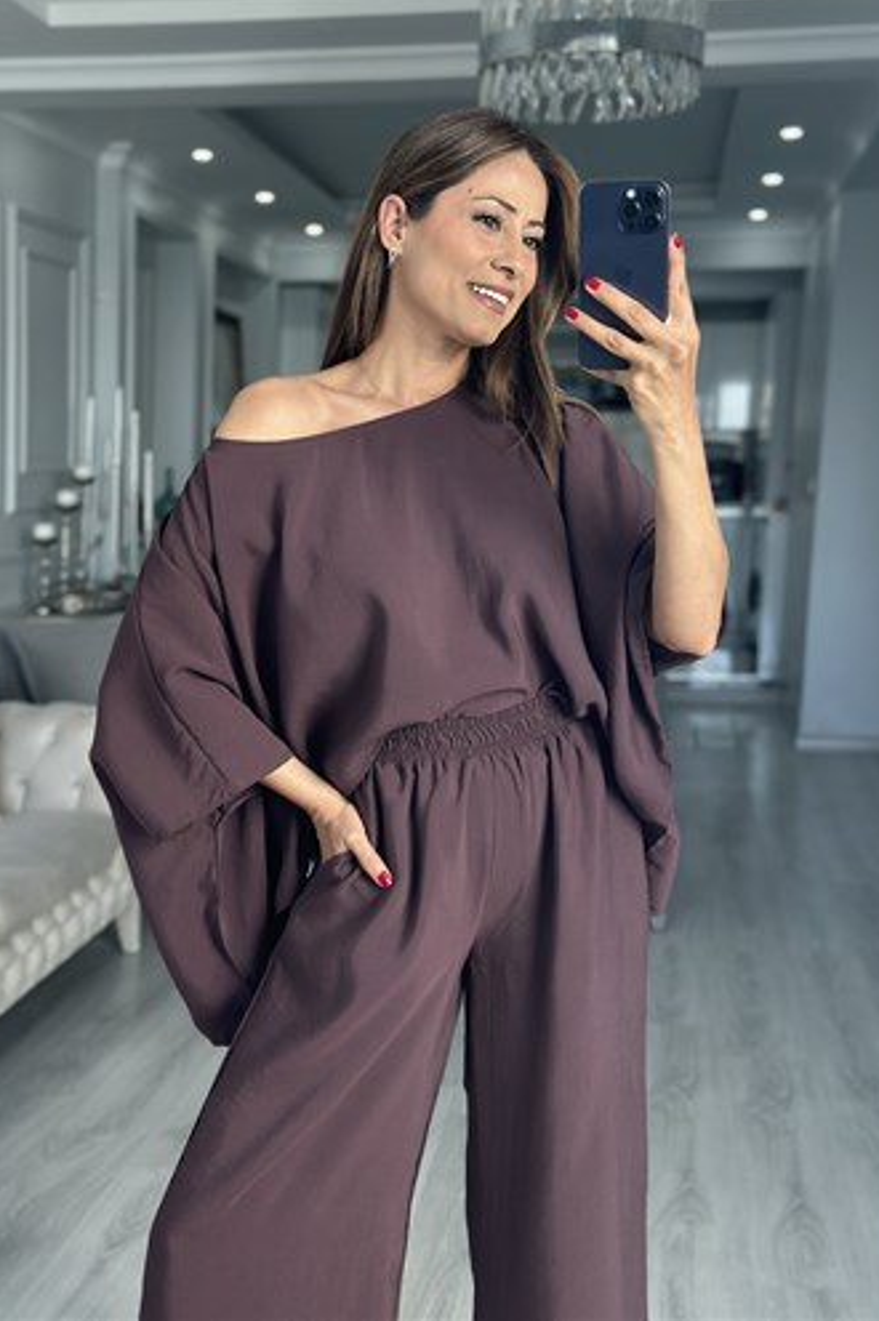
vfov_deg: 38.9
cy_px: 650
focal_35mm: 51
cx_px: 397
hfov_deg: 26.4
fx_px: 1870
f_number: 1.78
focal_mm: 6.86
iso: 80
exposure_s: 1/121
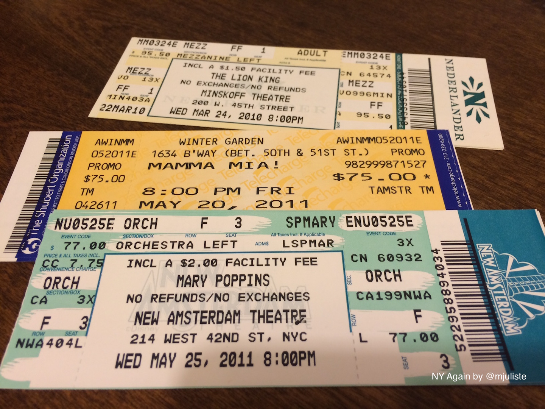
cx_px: 272
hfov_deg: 61.7
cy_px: 204
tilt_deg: -52.7
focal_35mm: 29
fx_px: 457
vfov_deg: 48.2
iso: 100
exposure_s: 1/33
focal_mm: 4.15
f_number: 2.2
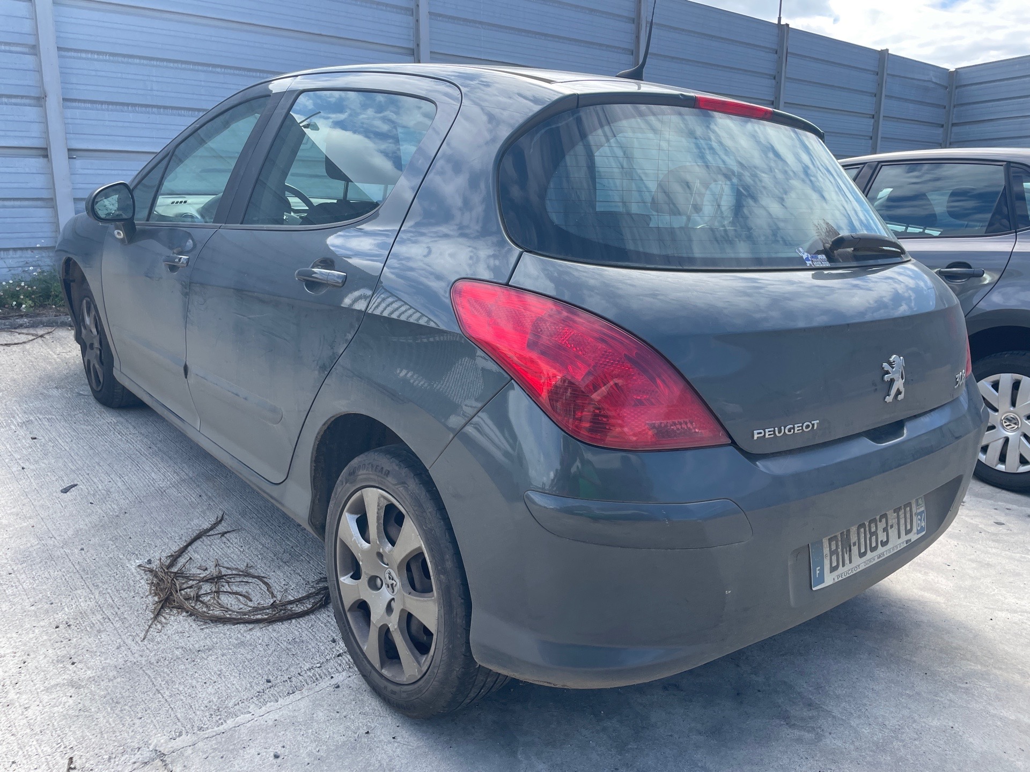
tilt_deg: -10.7
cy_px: 386
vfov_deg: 53.1
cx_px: 515
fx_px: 774
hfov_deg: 67.3
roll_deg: +0.1
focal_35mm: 26
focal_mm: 4.2
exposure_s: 1/1033
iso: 32
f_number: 1.6
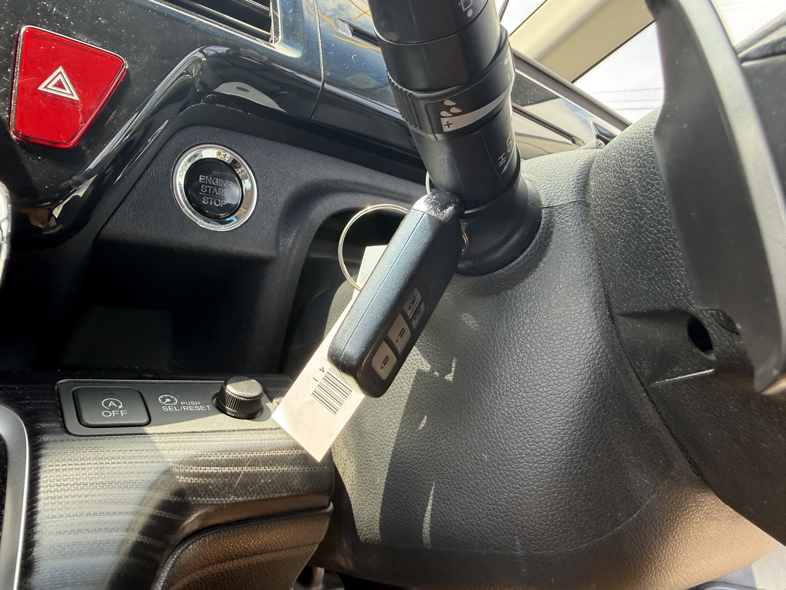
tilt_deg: -7.0
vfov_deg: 54.9
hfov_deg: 69.4
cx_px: 393
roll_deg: -13.4
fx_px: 568
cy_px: 295
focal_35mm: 25
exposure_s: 1/99
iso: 80
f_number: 2.2
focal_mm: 2.22
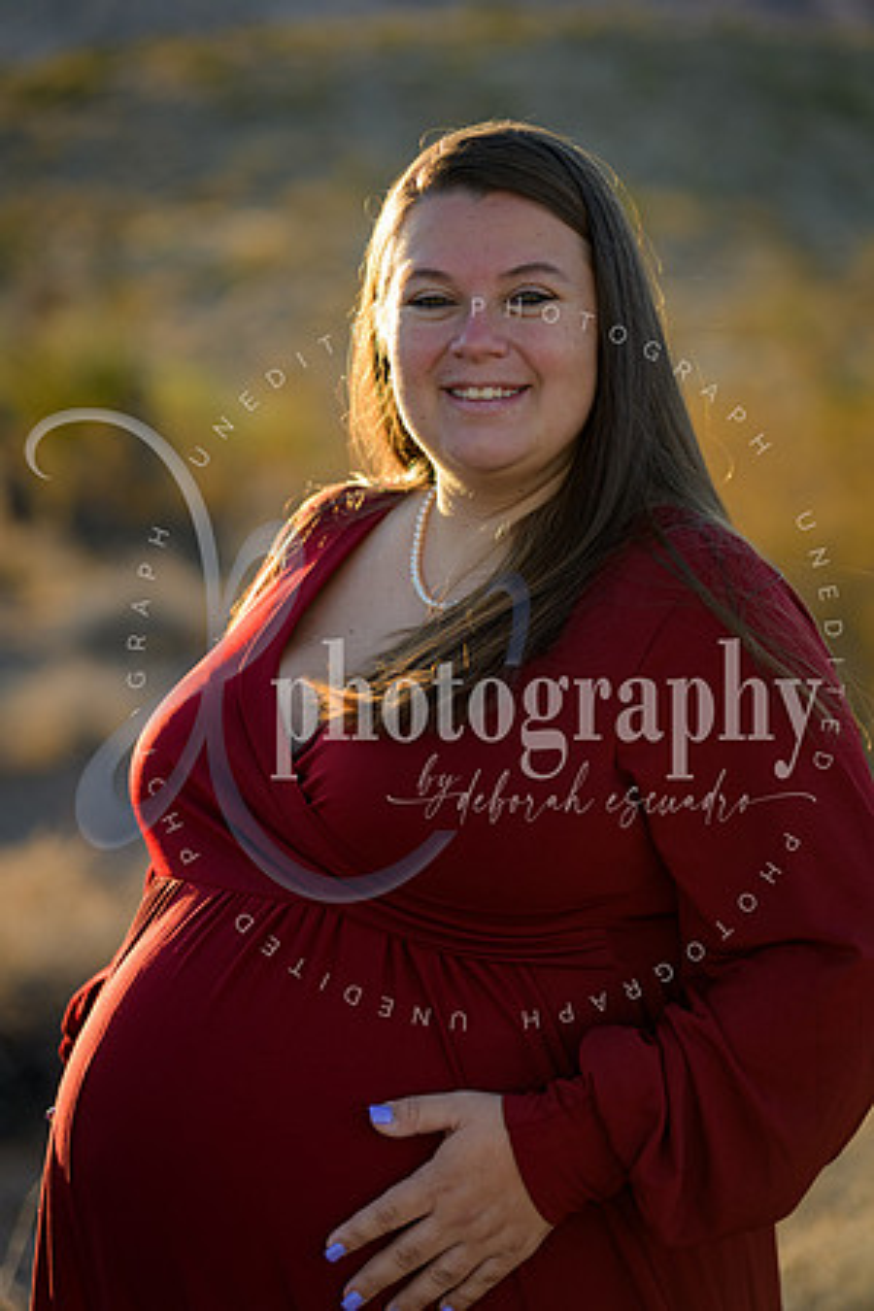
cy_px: 656
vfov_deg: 18.6
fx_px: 4006
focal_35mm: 110
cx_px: 437
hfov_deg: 12.5
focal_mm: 110
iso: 250
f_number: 3.5
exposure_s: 1/800
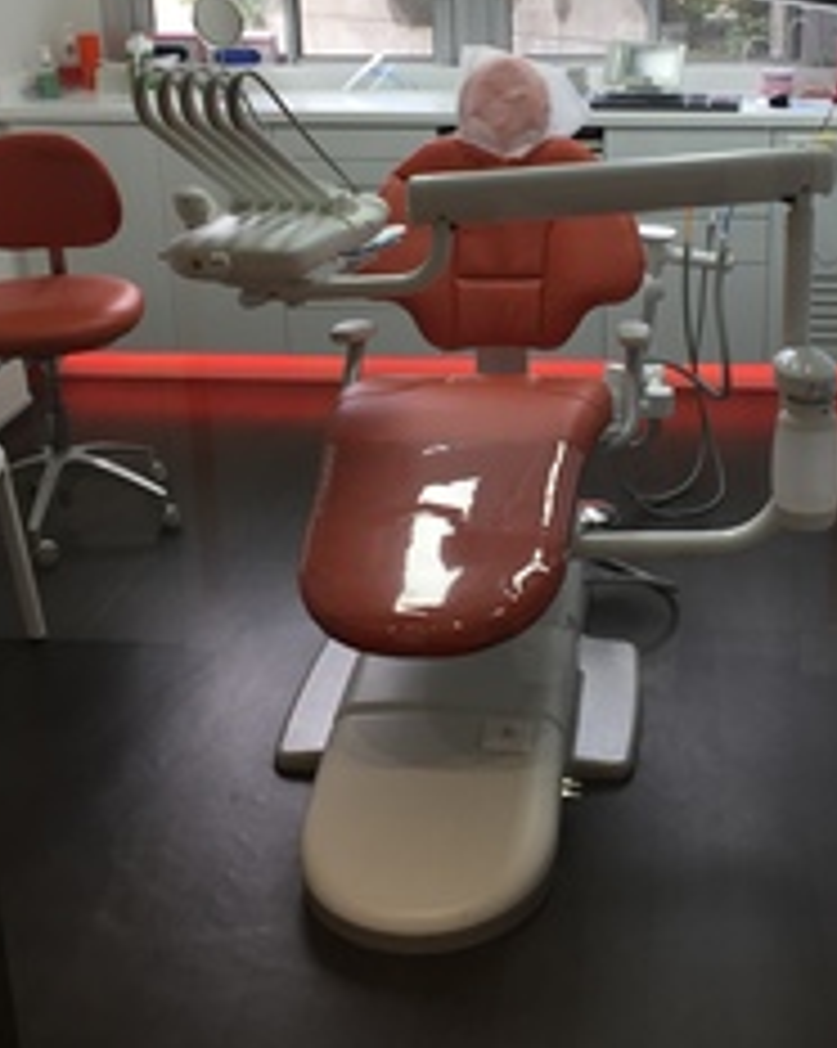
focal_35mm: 47
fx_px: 1457
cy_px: 353
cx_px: 580
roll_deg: +0.1
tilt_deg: -17.9
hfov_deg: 31.7
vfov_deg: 39.1
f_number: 2.2
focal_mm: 4.15
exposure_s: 1/100
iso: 50
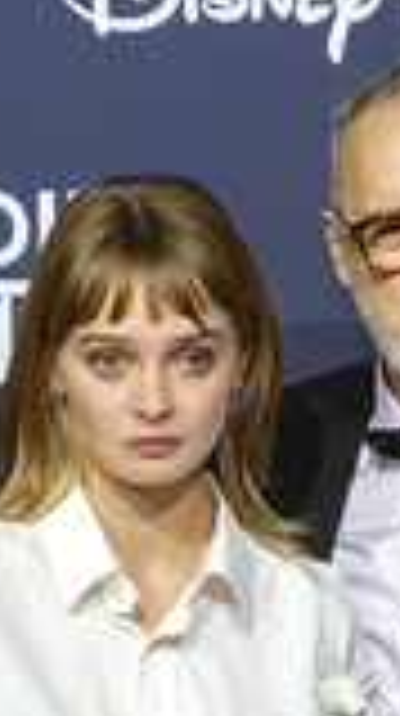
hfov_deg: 5.8
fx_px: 3937
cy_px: 630
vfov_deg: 10.3
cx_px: 146
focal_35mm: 208
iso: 1250
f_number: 4.5
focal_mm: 70
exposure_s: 1/200
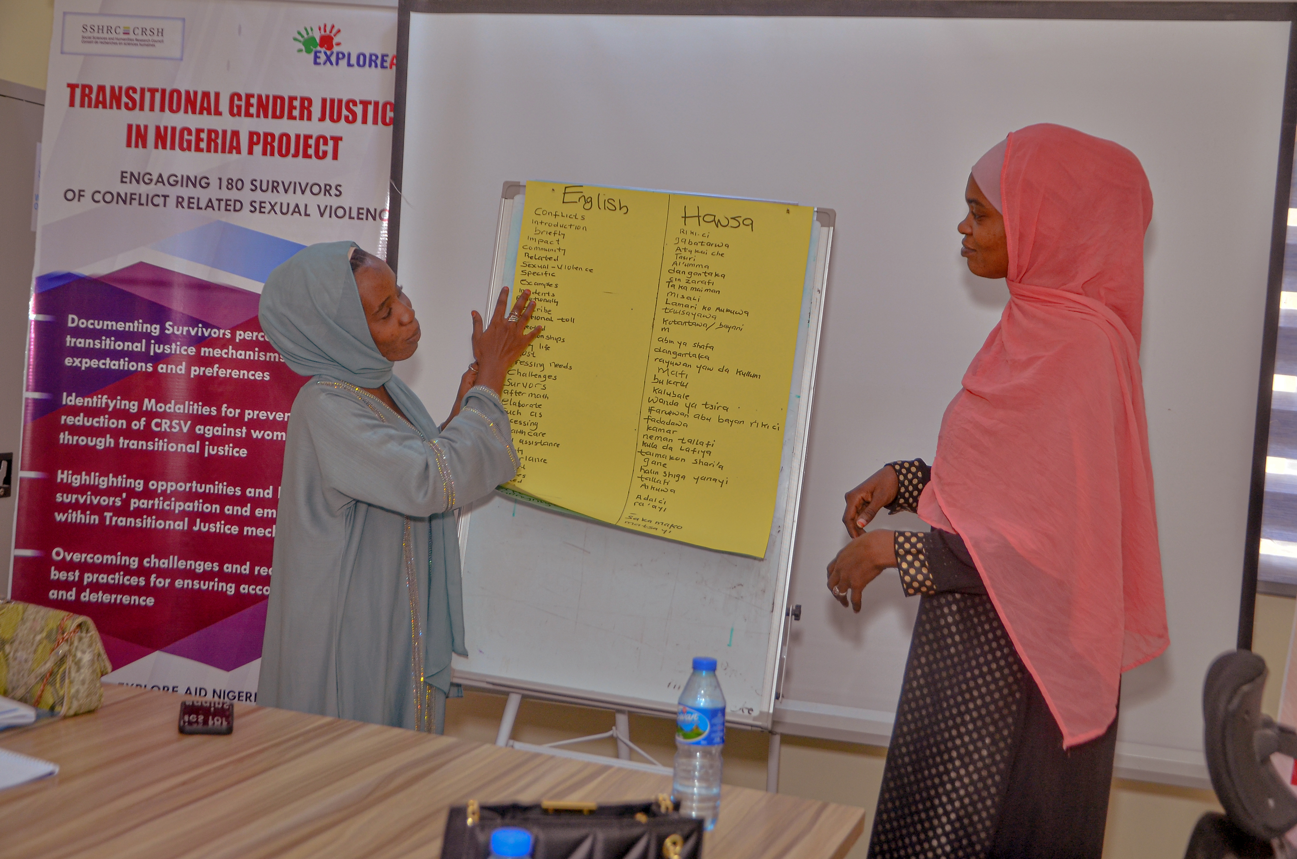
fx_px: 1726
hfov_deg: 41.2
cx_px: 648
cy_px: 430
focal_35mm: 48
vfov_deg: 28.0
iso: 400
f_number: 9
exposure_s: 1/100
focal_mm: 32
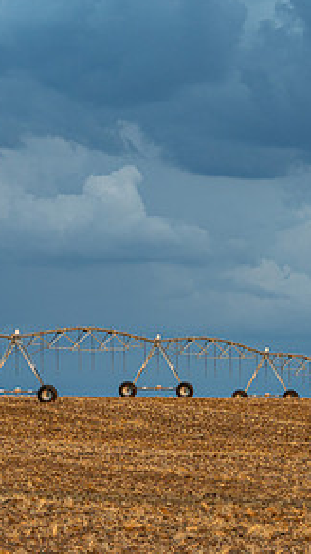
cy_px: 304
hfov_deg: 4.1
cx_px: 190
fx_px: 4389
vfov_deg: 7.2
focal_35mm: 299
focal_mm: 135
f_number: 6.3
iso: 320
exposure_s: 1/200
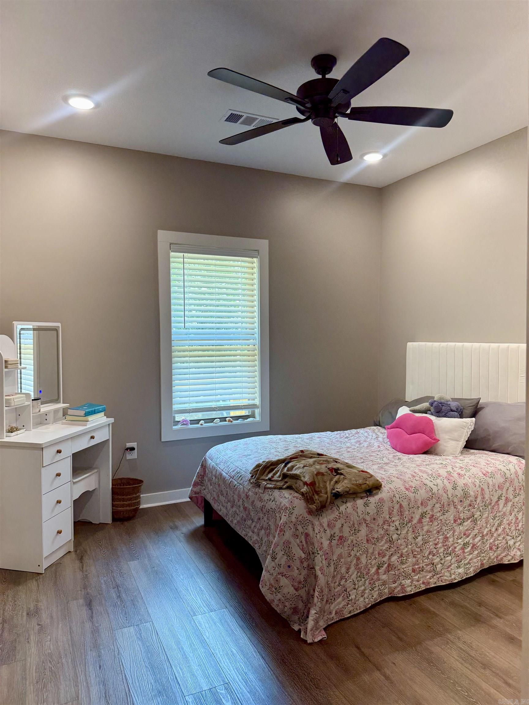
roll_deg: +0.0
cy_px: 352
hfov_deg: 56.8
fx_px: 489
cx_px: 264
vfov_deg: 71.6
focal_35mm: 24
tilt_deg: -2.7
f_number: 1.78
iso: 160
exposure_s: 1/120
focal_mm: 6.76
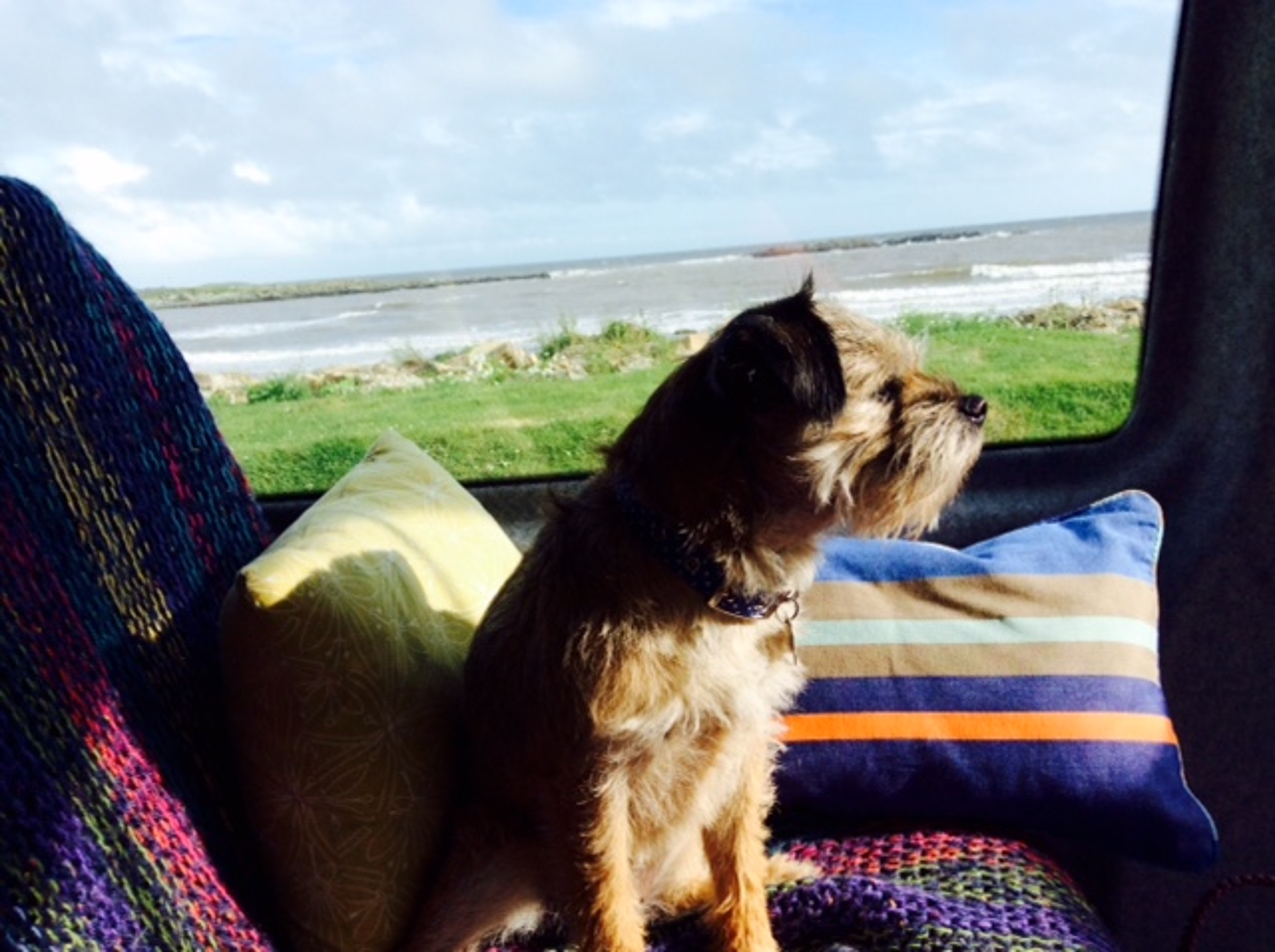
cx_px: 638
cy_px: 476
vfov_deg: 44.1
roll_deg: +6.0
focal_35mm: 32
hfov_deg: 56.9
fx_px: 1177
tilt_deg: -10.6
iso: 32
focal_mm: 3.3
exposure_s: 1/697
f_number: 2.4
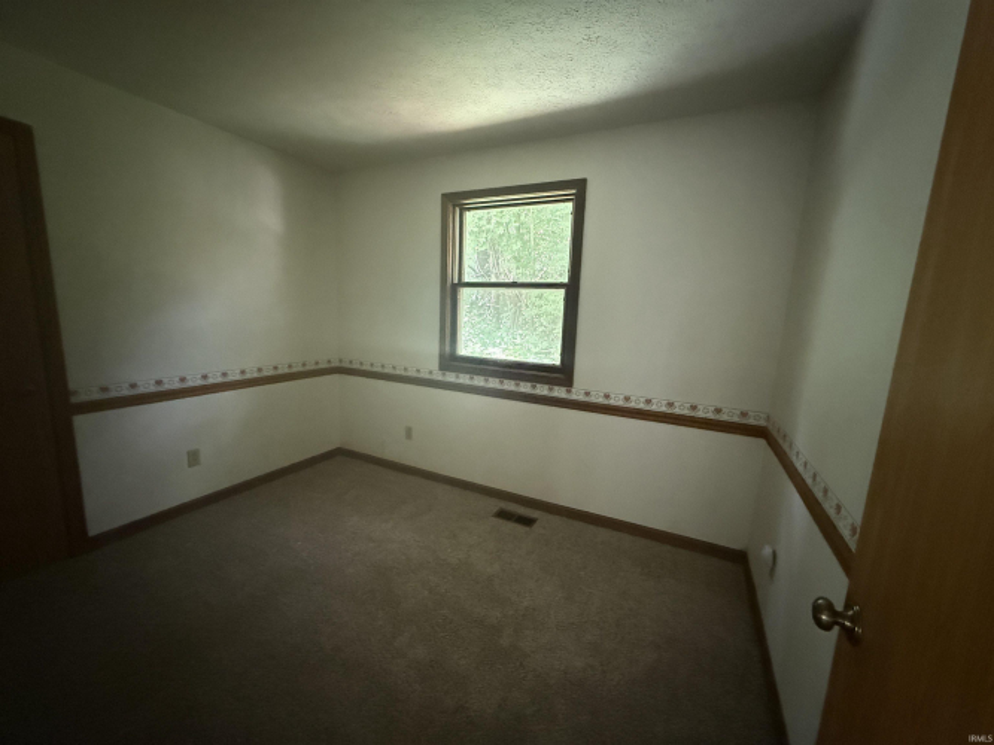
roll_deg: -2.3
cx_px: 497
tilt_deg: -8.8
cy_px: 372
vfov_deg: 85.7
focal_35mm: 14
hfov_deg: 102.1
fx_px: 402
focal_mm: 2.22
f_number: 2.2
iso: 1250
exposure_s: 1/50
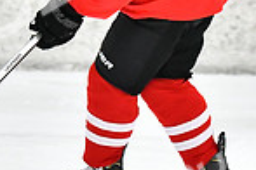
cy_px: -3
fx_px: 5461
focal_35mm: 768
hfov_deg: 2.7
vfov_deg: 1.8
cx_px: 9
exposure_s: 1/1250
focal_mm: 130
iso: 5000
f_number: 2.8
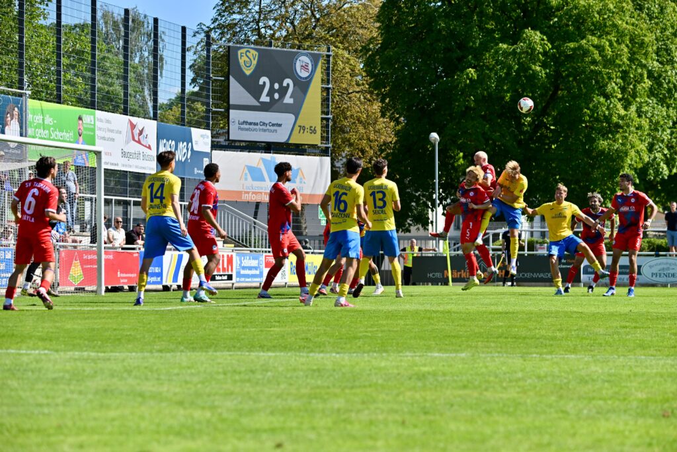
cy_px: 226
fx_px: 2445
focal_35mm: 130
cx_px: 338
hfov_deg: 15.8
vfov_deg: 10.6
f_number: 4.8
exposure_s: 1/1600
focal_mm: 130
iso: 200
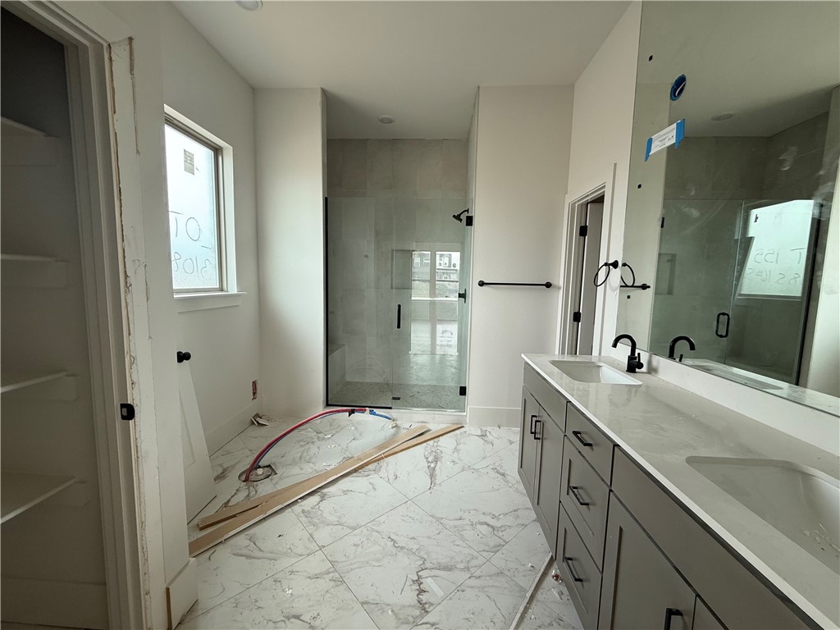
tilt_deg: -6.0
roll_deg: -1.6
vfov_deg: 85.7
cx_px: 420
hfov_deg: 102.1
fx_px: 340
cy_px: 315
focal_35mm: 14
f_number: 2.2
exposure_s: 1/99
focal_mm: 2.22
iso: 100
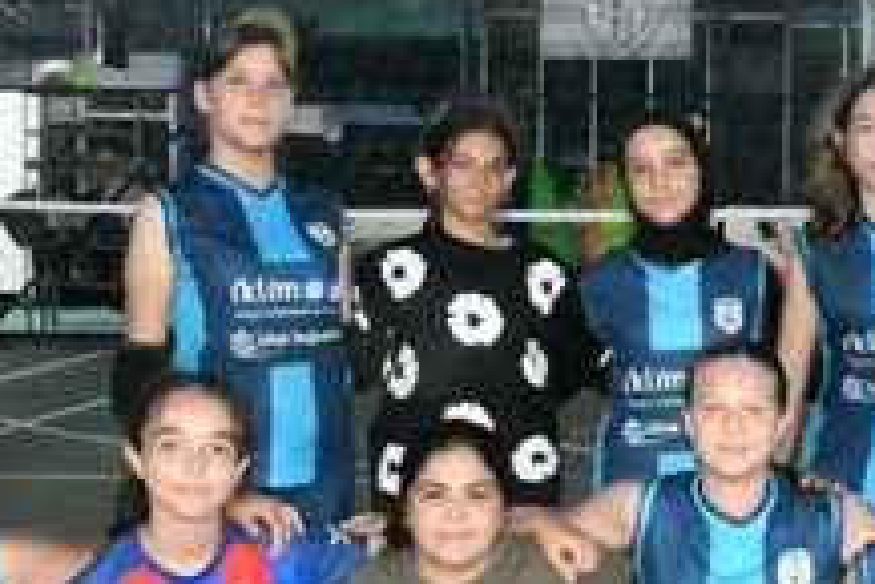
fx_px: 2578
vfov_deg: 12.9
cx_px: 806
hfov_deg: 18.9
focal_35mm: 106
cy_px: 437
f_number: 14
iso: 51200
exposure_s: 1/100
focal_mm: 24
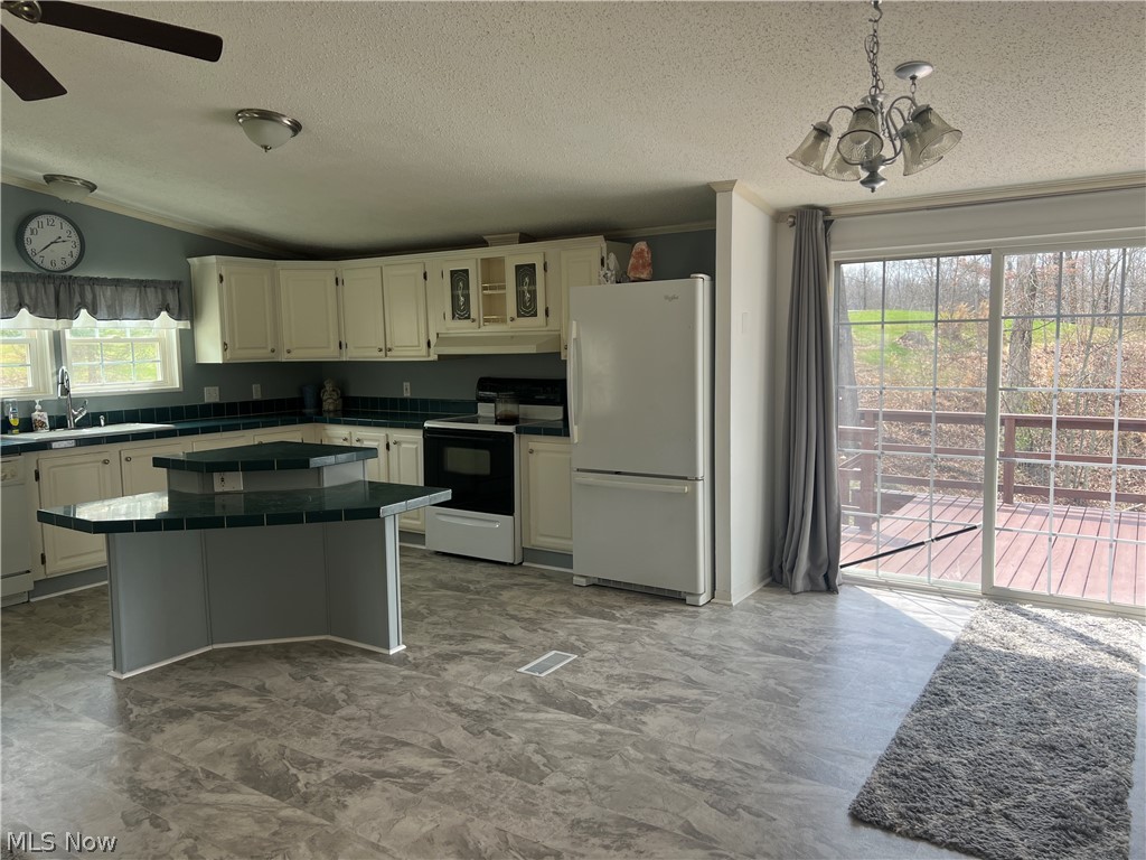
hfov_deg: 67.3
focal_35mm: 26
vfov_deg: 53.1
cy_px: 430
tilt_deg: -5.3
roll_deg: +0.5
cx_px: 573
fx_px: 861
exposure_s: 1/334
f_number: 1.5
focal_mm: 5.7
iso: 50
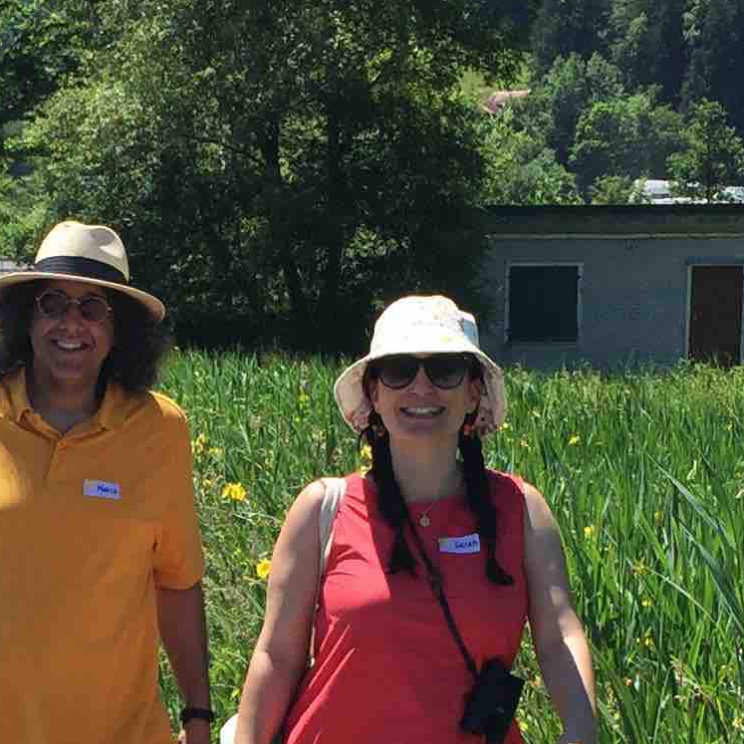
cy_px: 710
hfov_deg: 15.4
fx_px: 2723
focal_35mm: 112
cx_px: 114
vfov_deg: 15.3
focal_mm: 4.15
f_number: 2.2
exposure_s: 1/1799
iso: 32
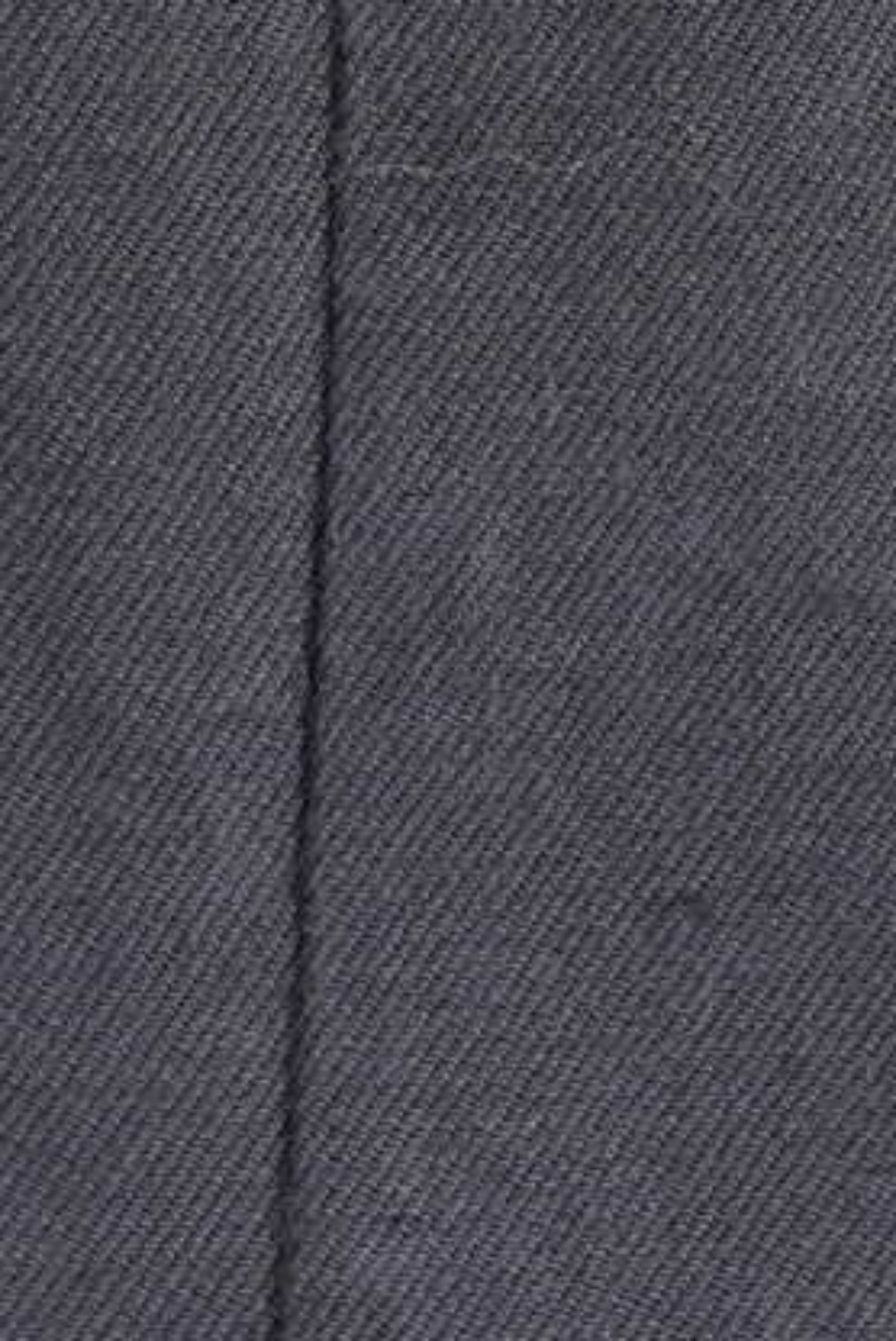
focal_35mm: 332
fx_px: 12373
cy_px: -2734
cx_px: 609
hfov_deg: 4.1
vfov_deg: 5.8
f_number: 5.6
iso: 400
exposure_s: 1/20
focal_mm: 32
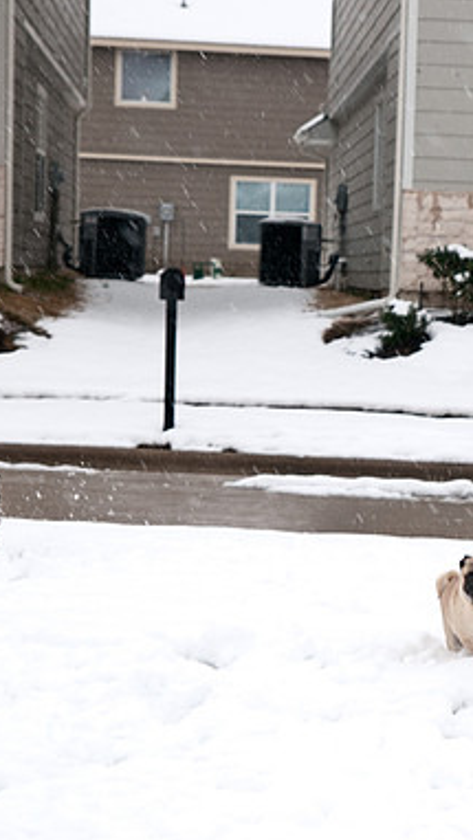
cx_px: 466
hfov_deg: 10.1
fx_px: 2652
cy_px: 421
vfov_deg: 18.0
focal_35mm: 119
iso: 200
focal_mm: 50
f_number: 4
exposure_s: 1/200
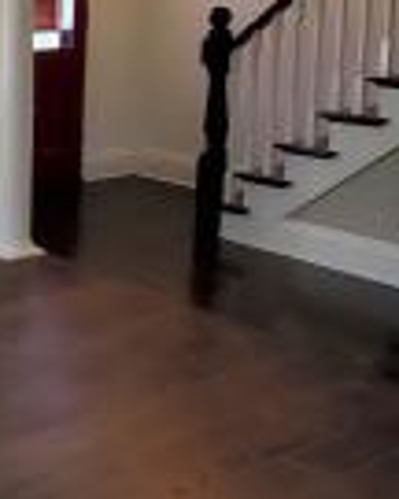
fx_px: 886
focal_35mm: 60
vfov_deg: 30.6
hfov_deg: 21.5
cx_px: -188
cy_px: 89
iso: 64
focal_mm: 1.8
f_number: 2.2
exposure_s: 1/59
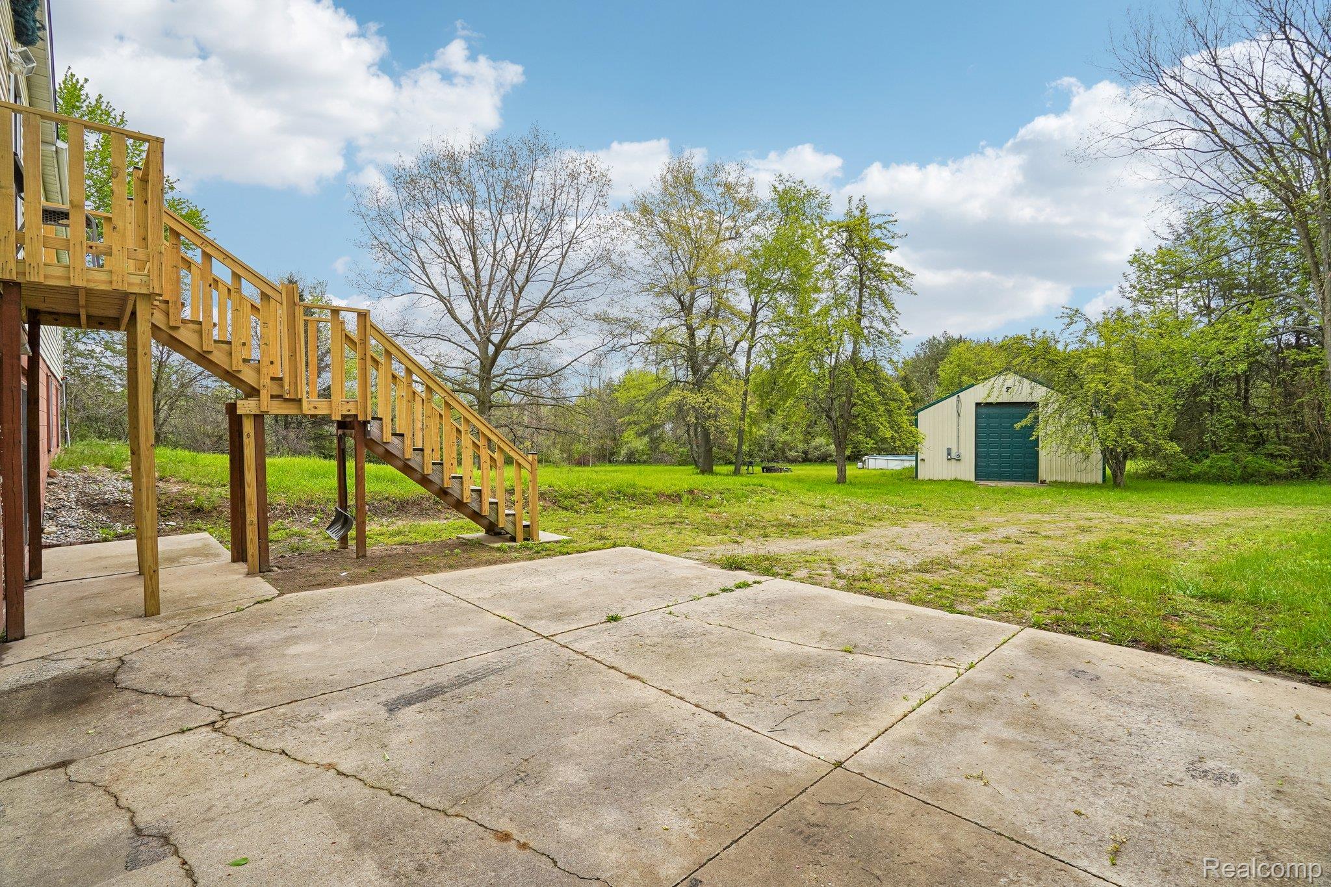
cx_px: 666
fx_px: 591
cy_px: 444
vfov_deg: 73.7
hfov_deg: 96.7
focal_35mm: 16
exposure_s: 1/125
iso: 400
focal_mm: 16
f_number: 8
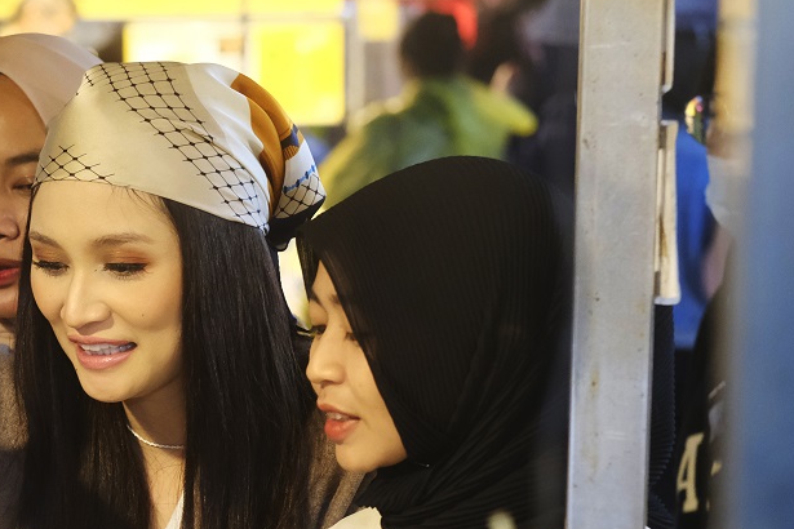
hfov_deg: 12.4
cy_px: 504
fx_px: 3617
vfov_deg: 8.3
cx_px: 35
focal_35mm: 164
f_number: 3.6
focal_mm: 56
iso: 3200
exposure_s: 1/280
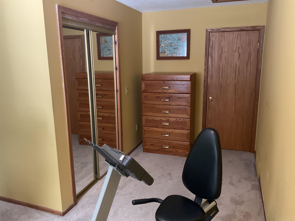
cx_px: 148
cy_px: 110
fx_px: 247
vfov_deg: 48.2
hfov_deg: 61.7
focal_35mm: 29
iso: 250
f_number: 1.8
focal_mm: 3
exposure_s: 1/40
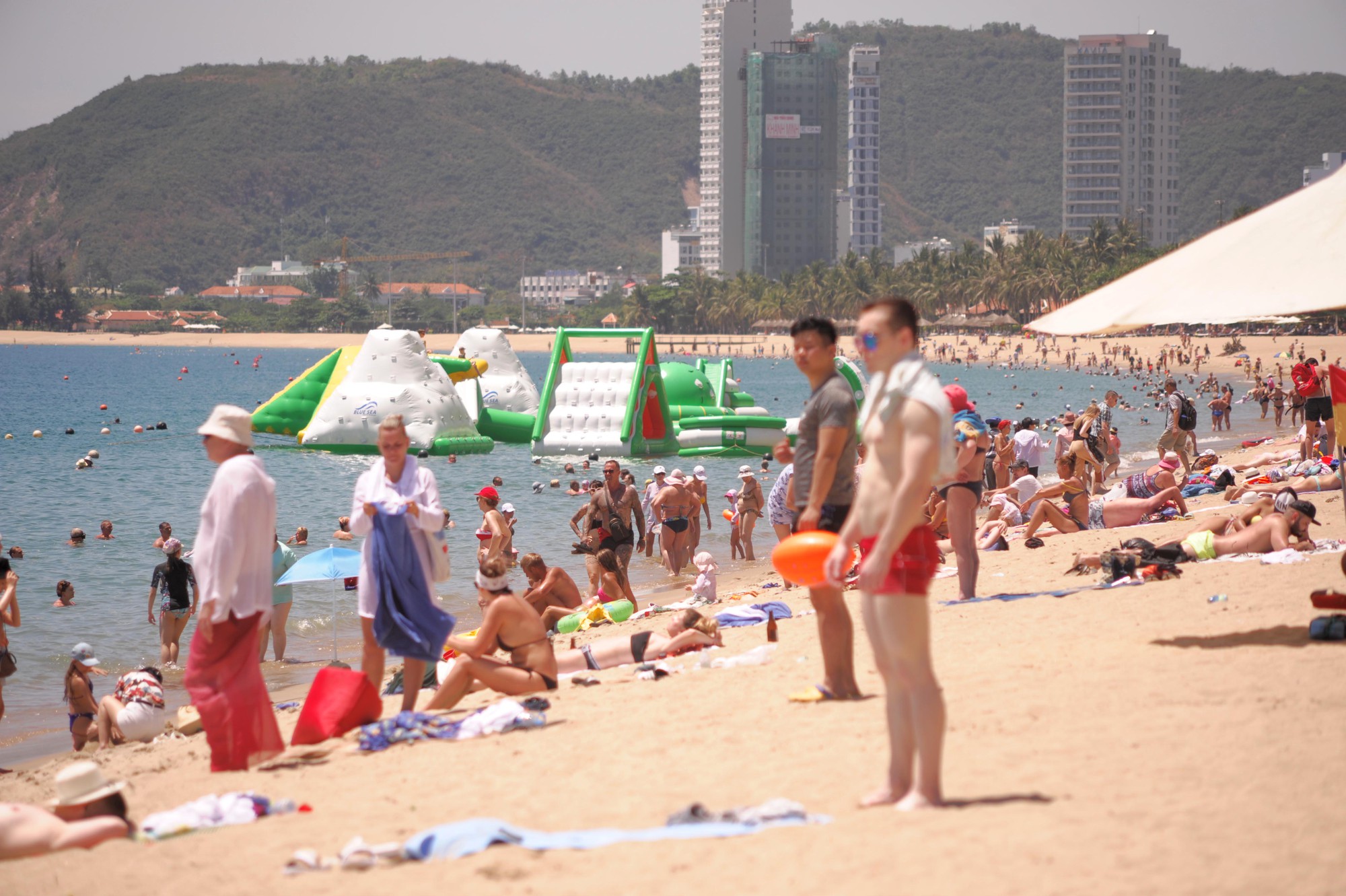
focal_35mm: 210
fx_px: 7847
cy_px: 448
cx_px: 673
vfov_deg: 6.5
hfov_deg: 9.8
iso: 200
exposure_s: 1/800
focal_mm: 210
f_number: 5.6
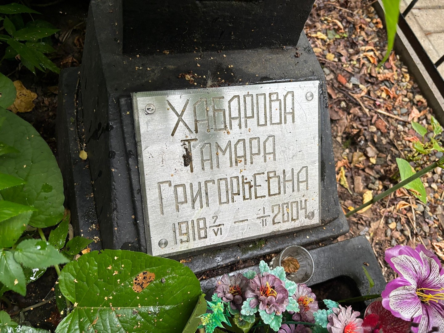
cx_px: 222
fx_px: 333
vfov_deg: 53.1
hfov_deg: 67.3
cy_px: 166
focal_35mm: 26
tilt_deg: -63.4
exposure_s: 1/101
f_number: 1.6
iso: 125
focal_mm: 5.96
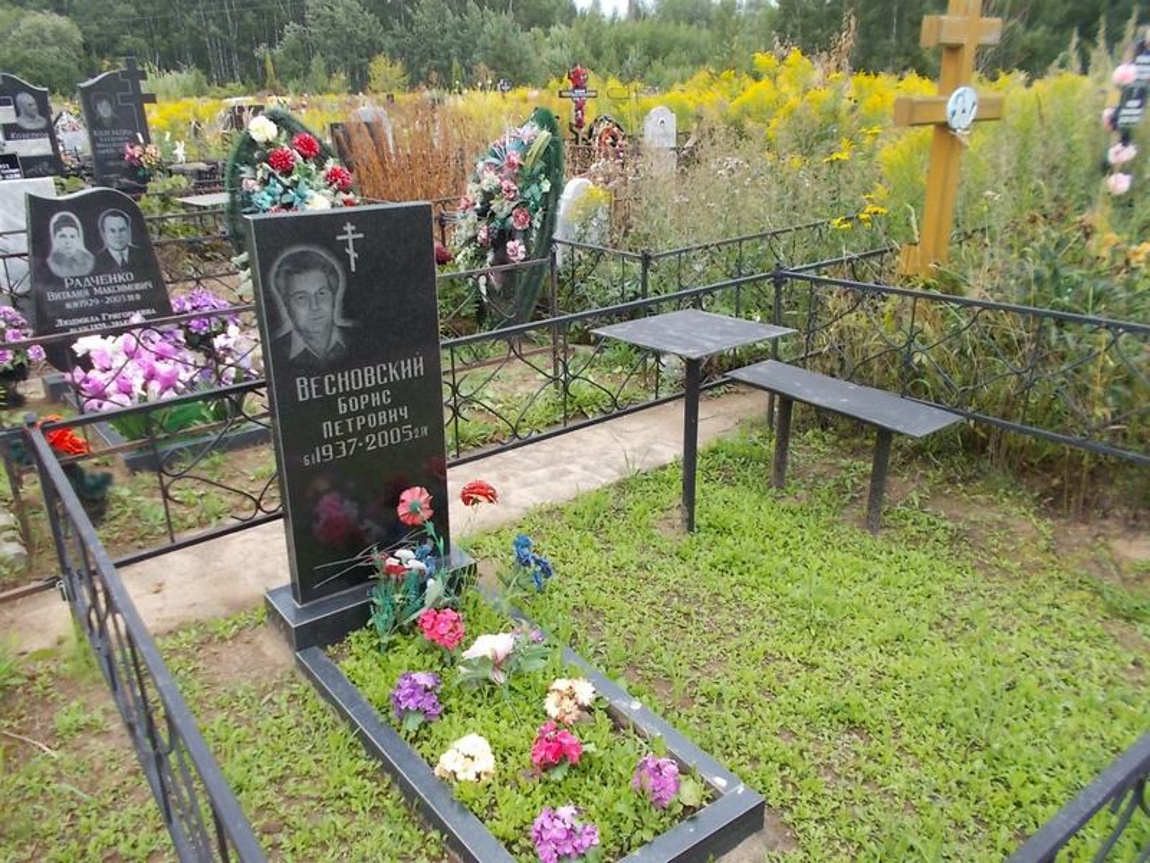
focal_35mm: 26
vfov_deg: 53.1
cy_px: 432
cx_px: 575
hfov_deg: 67.3
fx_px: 864
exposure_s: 1/250
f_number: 3.2
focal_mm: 4.6
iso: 80
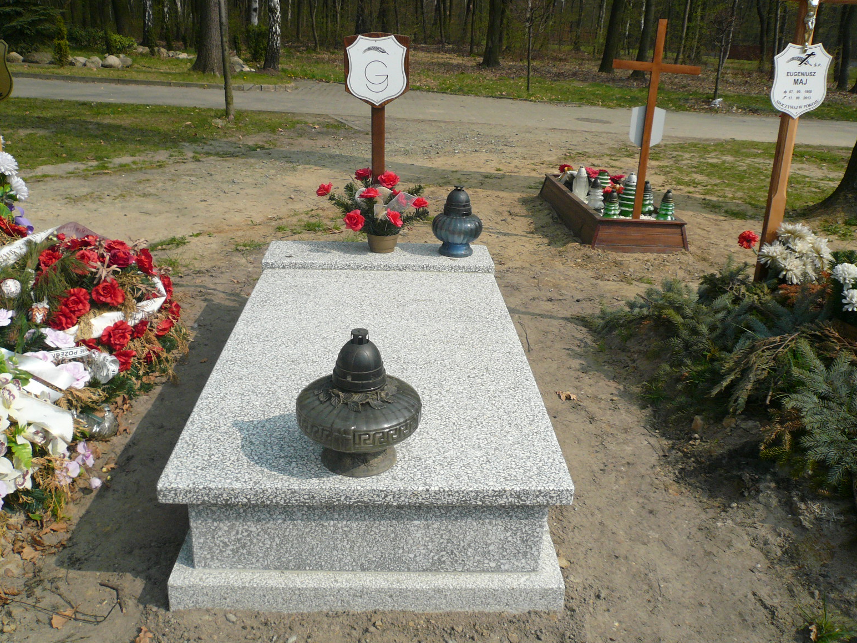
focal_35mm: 29
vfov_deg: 48.2
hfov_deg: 61.7
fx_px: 718
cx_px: 423
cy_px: 317
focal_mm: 4.6
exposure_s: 1/250
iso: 100
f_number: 8
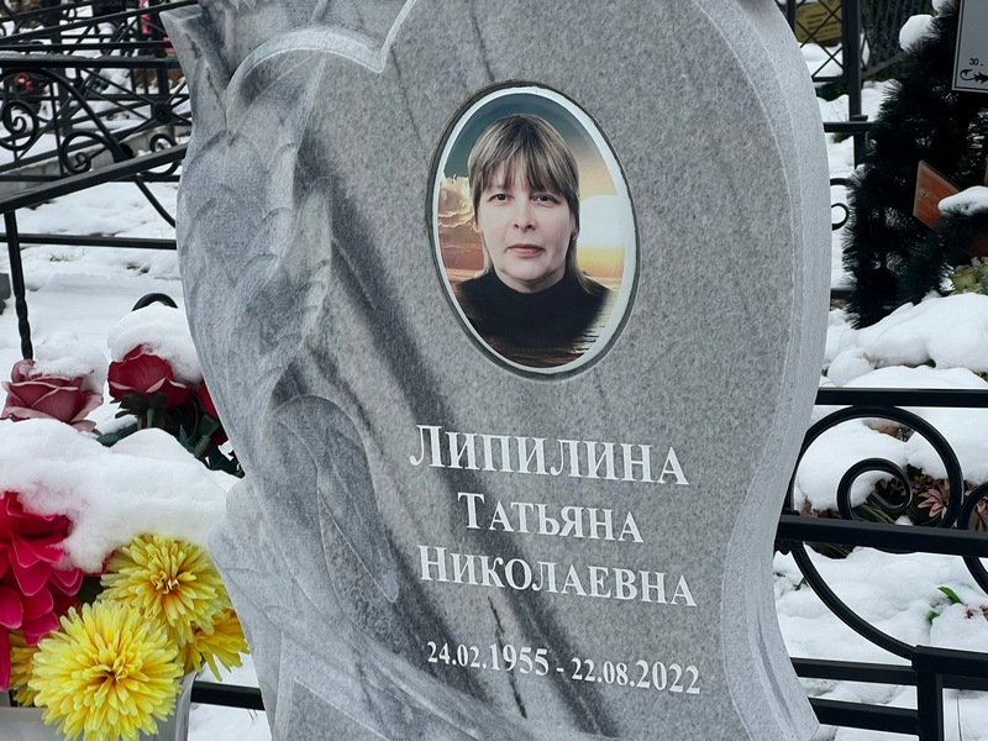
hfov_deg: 25.3
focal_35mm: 77
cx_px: 494
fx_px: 2198
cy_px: 370
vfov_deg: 19.1
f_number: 2.8
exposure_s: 1/99
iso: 40
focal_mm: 9
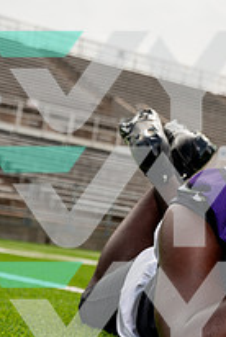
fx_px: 1126
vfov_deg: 17.0
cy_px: 198
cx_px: 229
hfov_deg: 11.3
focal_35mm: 120
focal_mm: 55
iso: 125
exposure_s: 1/800
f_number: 5.6
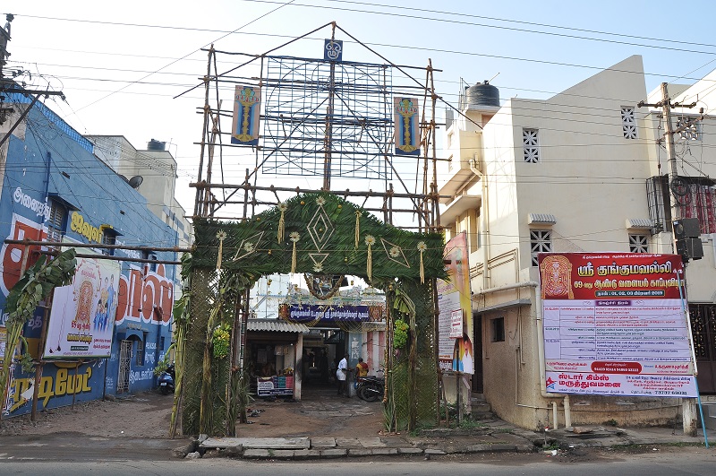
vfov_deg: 47.8
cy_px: 238
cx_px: 358
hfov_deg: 67.5
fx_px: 536
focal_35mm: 27
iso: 250
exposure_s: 1/125
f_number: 8
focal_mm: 18
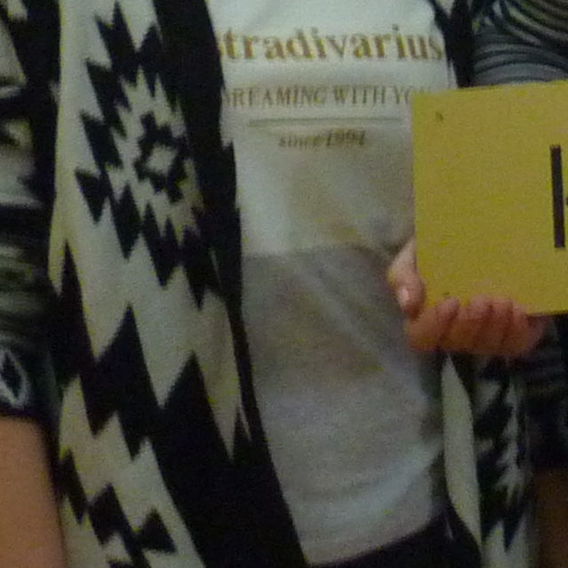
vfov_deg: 11.3
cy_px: -227
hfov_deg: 10.5
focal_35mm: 149
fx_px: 2766
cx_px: 1234
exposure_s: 1/5
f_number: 2.8
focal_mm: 4.8
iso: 400
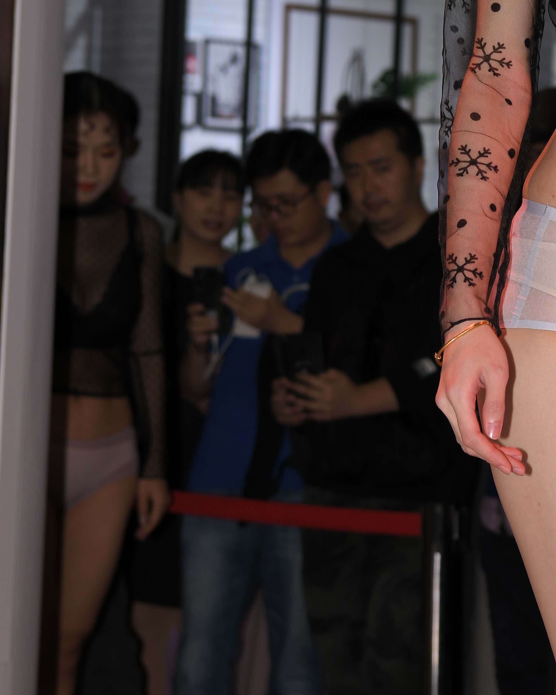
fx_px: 3352
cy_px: 307
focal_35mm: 163
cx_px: 688
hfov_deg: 9.3
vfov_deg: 11.8
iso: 200
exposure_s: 1/200
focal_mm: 55
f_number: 5
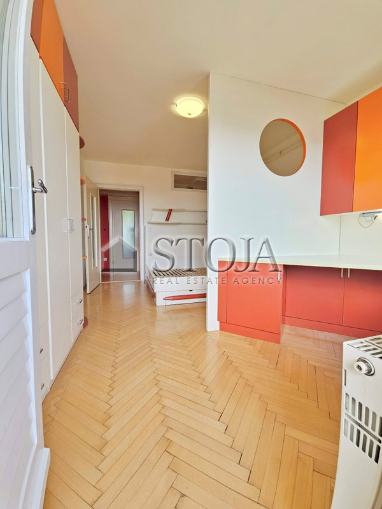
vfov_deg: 106.2
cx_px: 191
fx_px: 191
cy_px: 254
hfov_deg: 89.9
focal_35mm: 13
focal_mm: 2.2
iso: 50
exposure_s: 1/100
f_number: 2.2
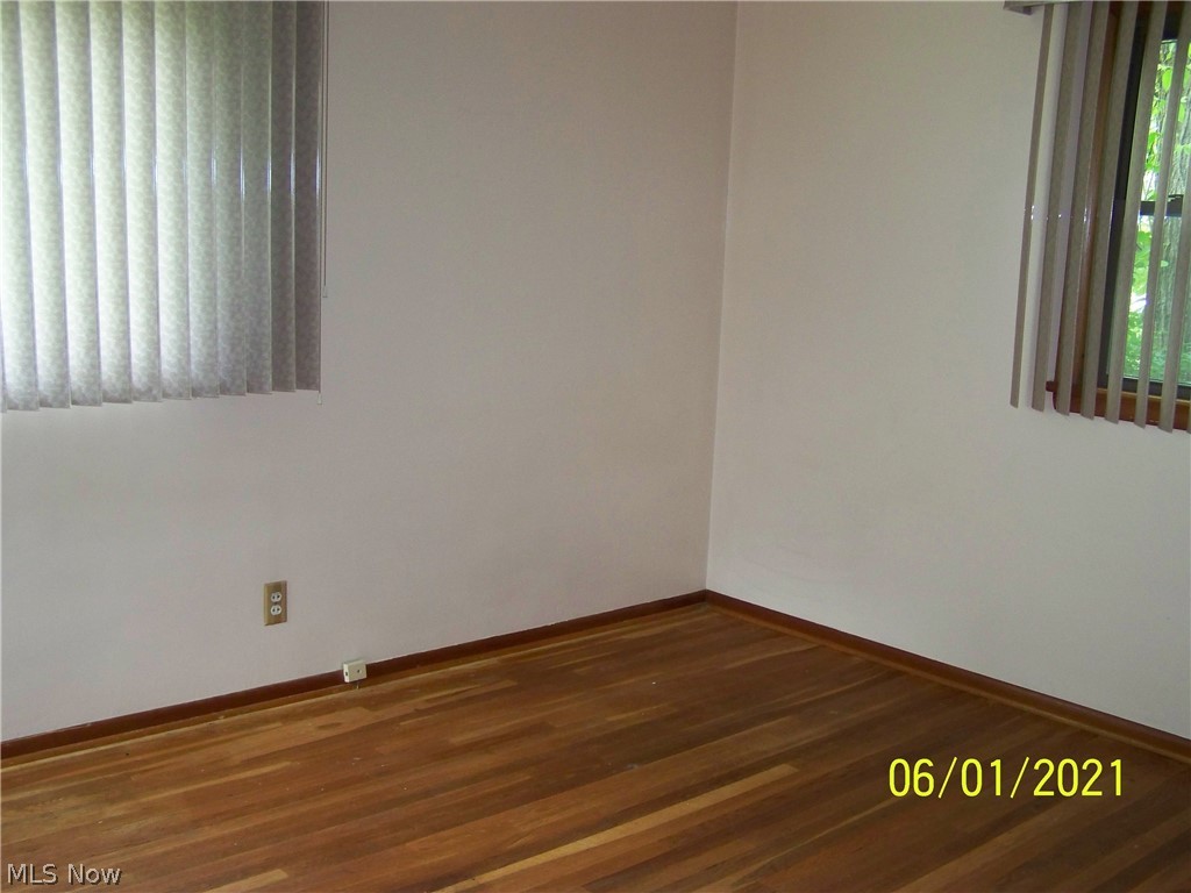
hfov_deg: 49.0
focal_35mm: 38
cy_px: 446
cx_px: 596
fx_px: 1307
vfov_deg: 37.7
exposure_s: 1/30
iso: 200
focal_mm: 6.3
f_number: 2.8
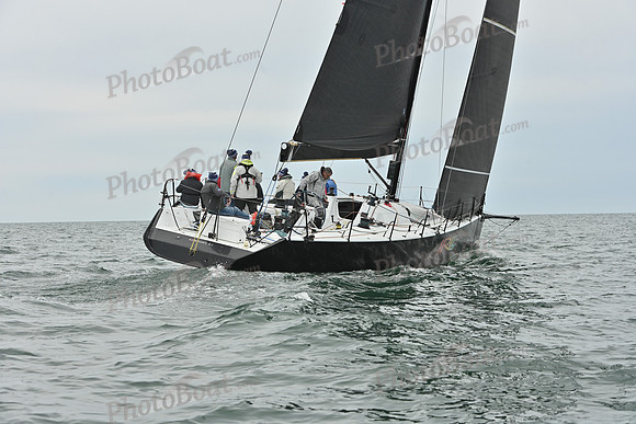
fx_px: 1732
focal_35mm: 98
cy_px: 212
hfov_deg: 20.8
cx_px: 318
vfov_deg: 14.0
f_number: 7.1
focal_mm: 98
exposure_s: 1/1250
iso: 320
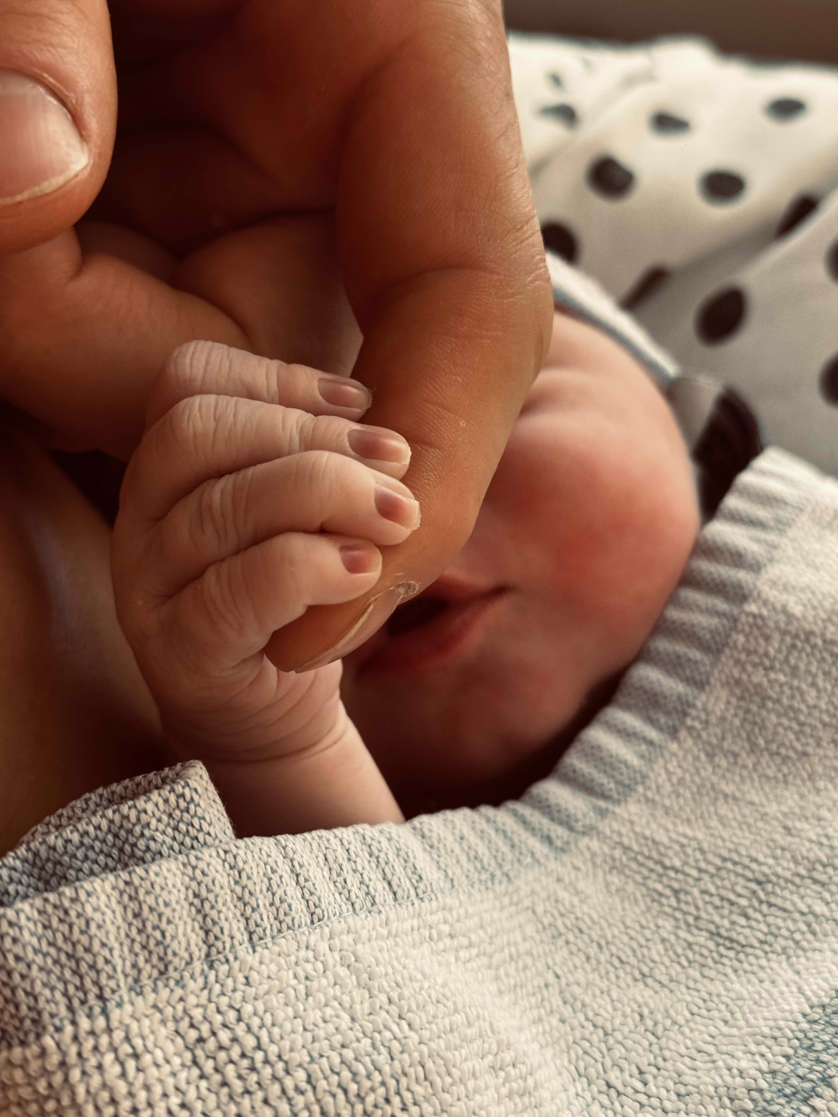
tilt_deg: -46.4
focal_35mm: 48
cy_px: 558
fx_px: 1549
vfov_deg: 39.7
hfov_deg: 30.3
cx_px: 419
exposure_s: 1/60
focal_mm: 6.8
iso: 250
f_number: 1.8
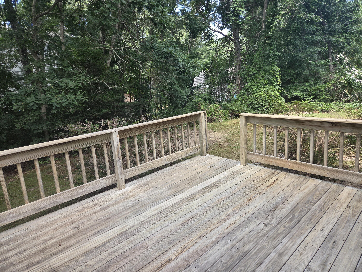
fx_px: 241
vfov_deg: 58.9
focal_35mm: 23
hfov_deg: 73.9
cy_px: 136
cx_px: 181
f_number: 1.8
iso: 32
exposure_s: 1/180
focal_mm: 5.4
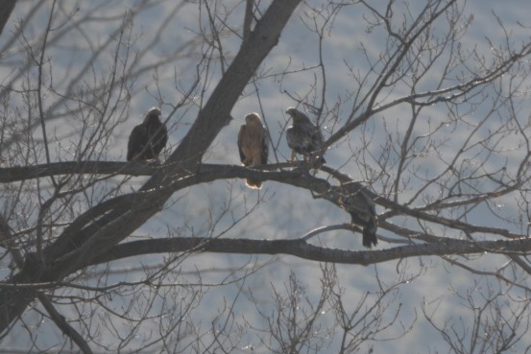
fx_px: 25198
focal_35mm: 1708
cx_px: 374
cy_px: 178
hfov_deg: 1.2
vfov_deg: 0.8
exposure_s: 1/320
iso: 100
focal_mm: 600
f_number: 6.3
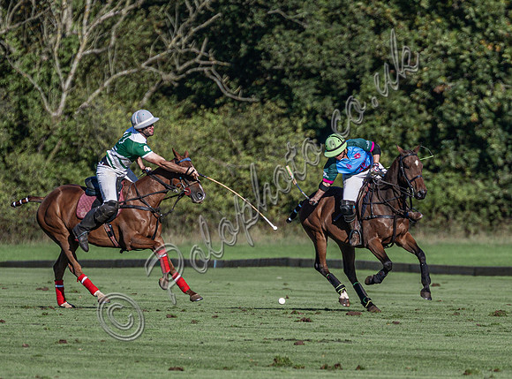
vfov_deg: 1.4
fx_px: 15603
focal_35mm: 1060
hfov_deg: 1.9
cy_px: 347
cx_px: 282
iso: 400
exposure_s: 1/2500
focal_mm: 400
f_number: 5.6
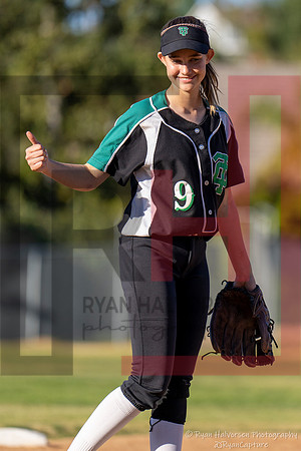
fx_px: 4882
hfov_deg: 3.5
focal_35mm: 389
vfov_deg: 5.3
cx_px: 237
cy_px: 158
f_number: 2.8
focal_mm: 200
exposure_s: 1/2500
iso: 200
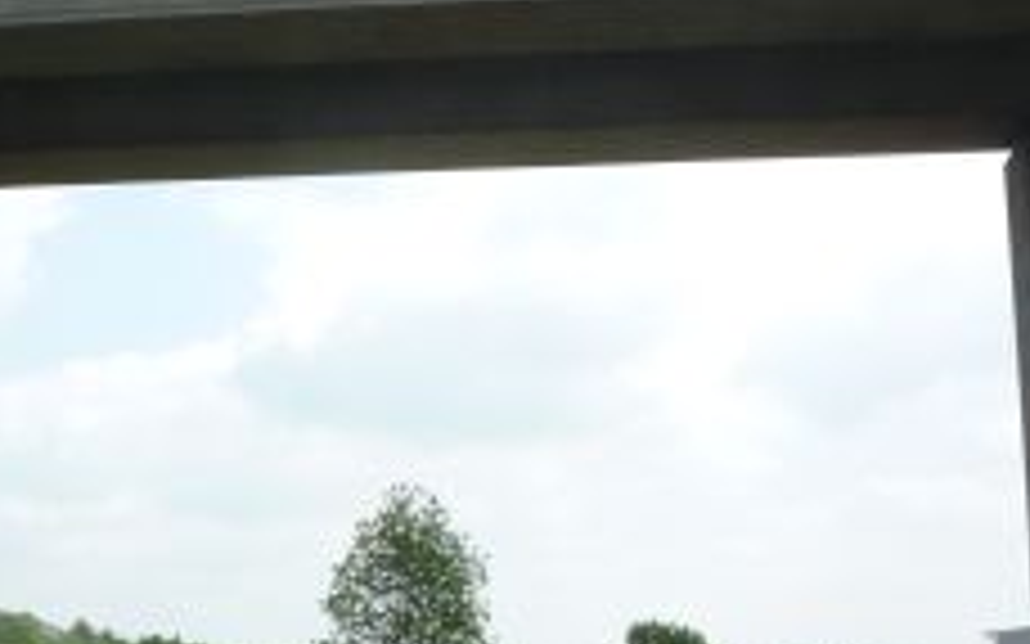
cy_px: 333
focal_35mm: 71
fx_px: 1993
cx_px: 387
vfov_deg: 18.3
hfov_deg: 28.9
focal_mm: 5.2
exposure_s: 1/400
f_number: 4.5
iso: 100
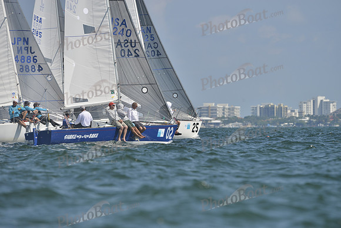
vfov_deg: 3.4
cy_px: 114
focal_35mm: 400
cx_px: 170
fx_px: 3790
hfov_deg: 5.2
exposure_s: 1/1000
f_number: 8
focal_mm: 400
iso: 200
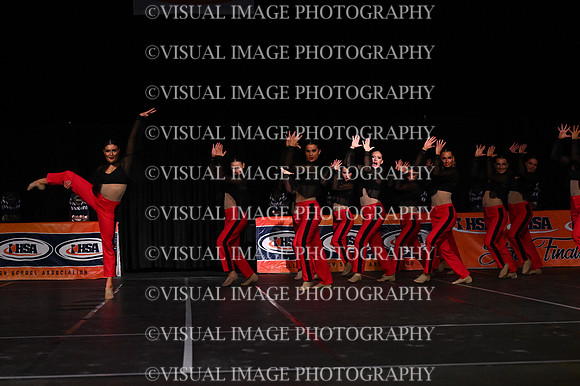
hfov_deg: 21.7
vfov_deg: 14.5
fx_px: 1514
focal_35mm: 94
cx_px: 290
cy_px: 193
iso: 8000
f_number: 4
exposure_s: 1/1000
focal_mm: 63
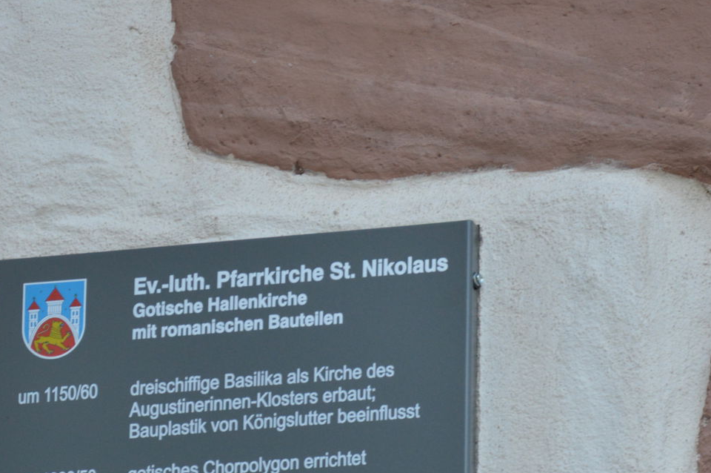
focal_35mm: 315
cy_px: 430
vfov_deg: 4.3
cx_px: 292
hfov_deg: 6.5
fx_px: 6215
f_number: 5.6
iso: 400
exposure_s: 1/250
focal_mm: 105
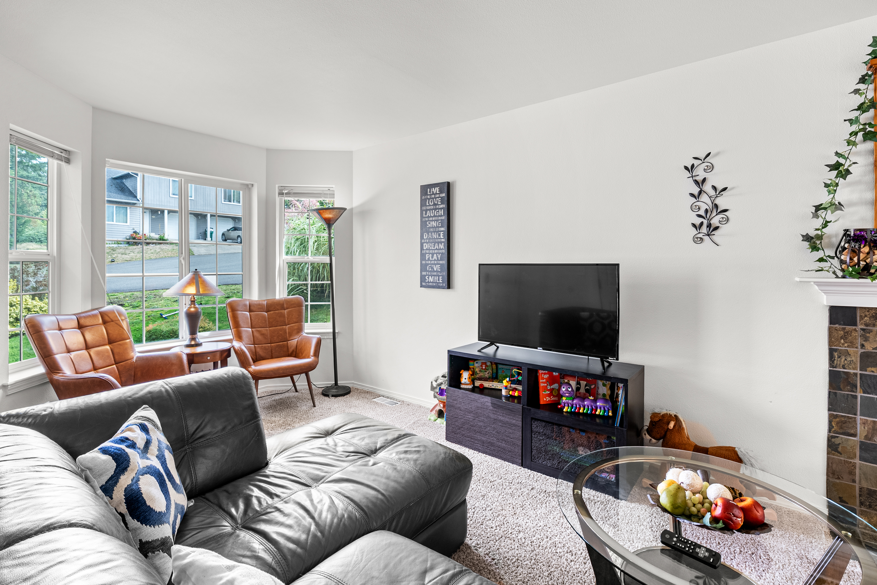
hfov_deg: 96.7
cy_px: 292
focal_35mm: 16
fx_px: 390
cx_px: 438
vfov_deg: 73.8
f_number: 10
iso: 100
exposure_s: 1/1.25
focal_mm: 16
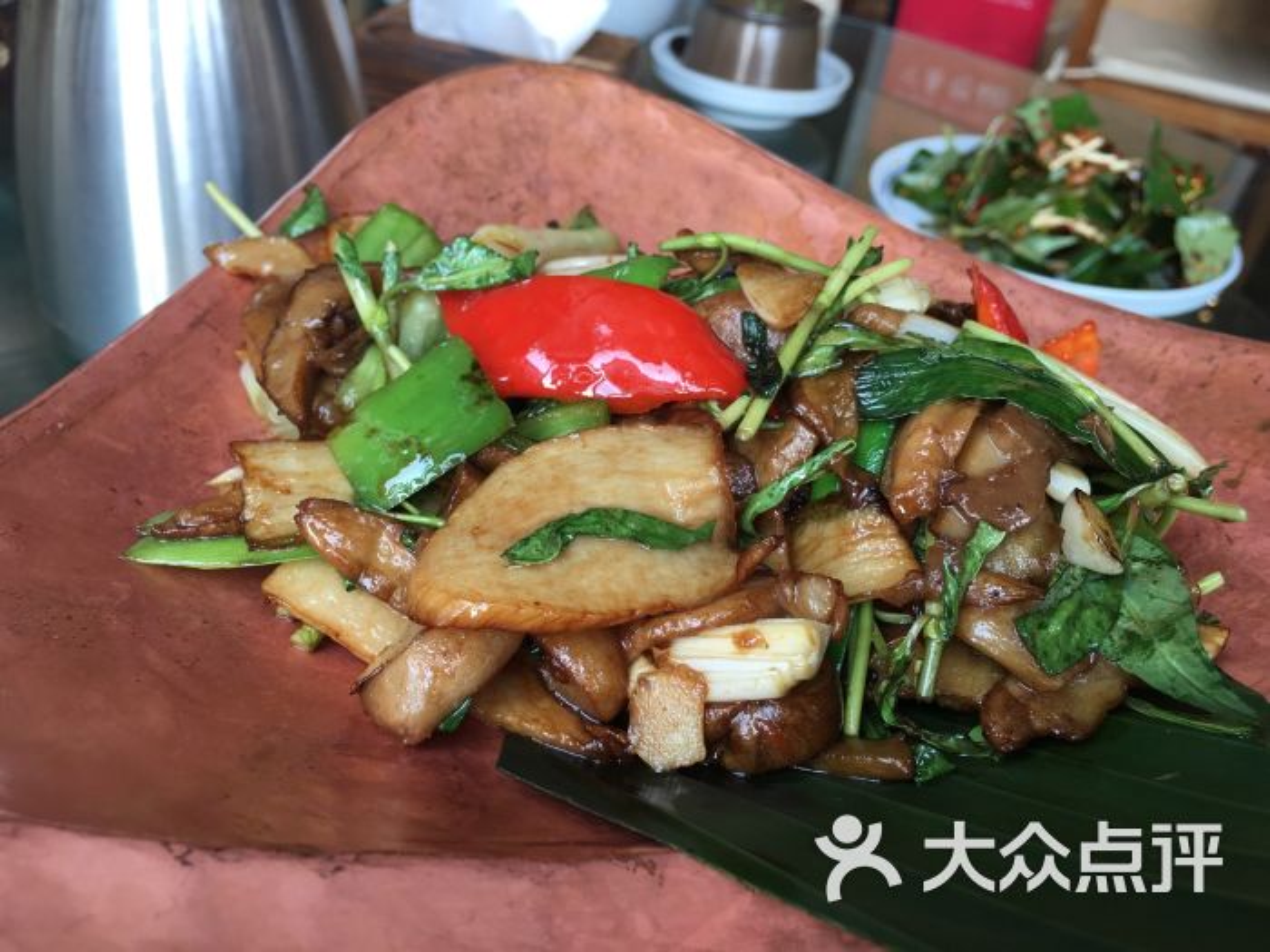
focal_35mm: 29
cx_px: 635
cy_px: 476
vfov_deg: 48.2
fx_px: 1064
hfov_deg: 61.7
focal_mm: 4.15
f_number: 2.2
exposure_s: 1/50
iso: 25
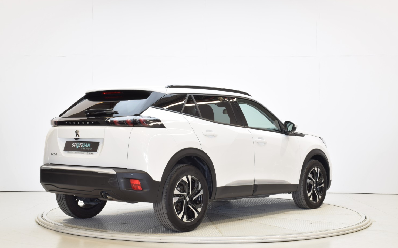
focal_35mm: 56
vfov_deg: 23.1
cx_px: 201
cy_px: 131
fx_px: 607
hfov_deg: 36.3
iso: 100
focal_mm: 36
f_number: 20
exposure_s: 1/1.3
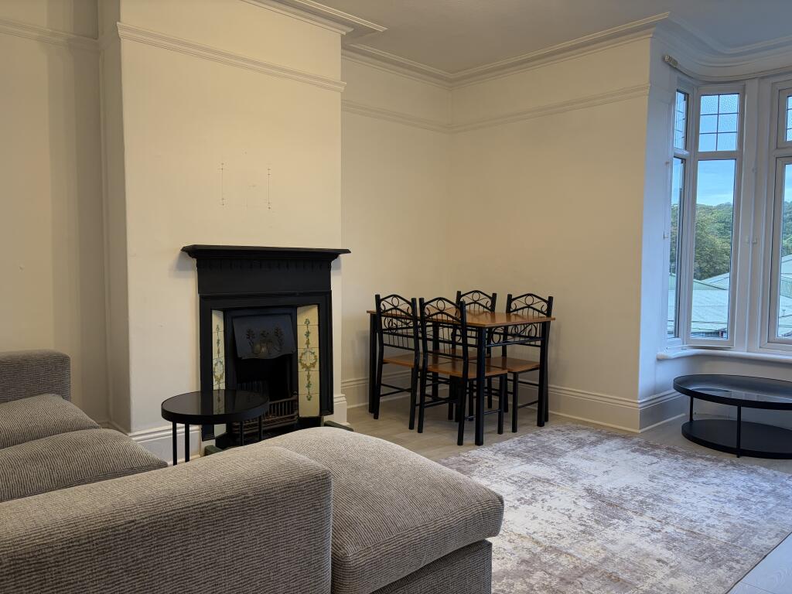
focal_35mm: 26
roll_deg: -0.8
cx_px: 396
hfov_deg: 67.3
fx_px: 595
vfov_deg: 53.1
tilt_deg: -2.5
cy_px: 297
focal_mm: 5.96
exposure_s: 1/96
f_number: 1.6
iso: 125
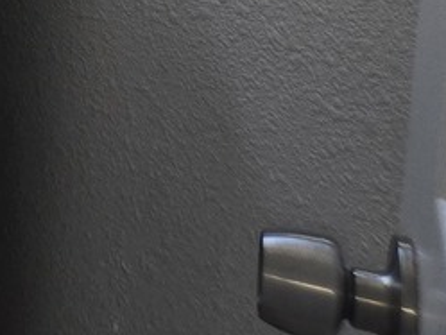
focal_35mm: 133
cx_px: -724
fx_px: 1714
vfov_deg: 9.6
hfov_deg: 11.4
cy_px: -532
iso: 80
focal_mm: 5.4
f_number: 1.8
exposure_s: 1/60
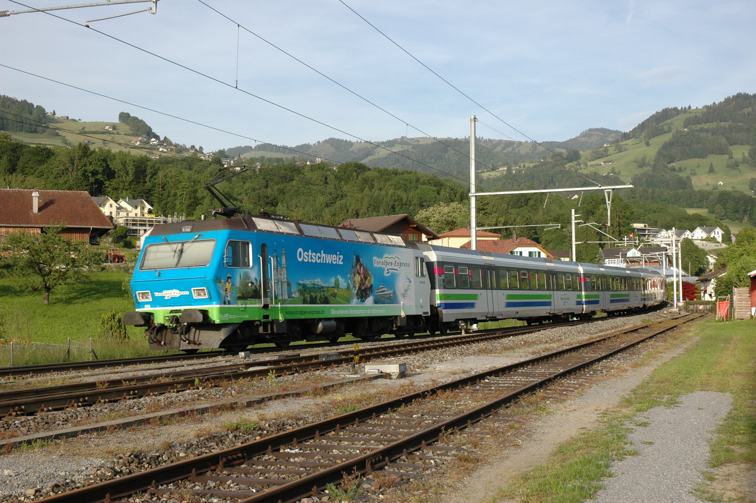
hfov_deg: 37.9
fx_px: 1102
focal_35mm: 52
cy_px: 252
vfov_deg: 25.7
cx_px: 378
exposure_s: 1/320
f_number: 8
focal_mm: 35
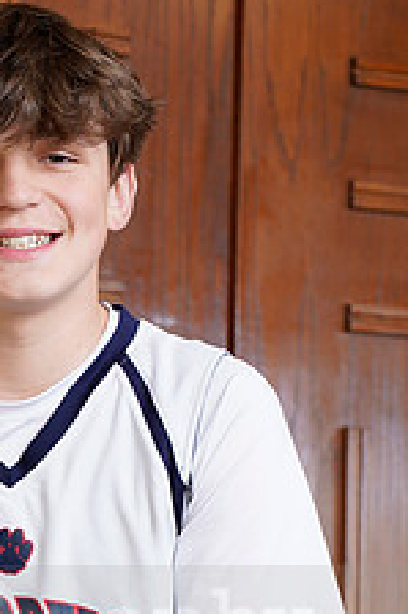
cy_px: 603
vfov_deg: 9.3
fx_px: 3746
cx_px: -44
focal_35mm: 220
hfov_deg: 6.2
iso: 200
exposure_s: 1/60
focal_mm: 85
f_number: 5.6
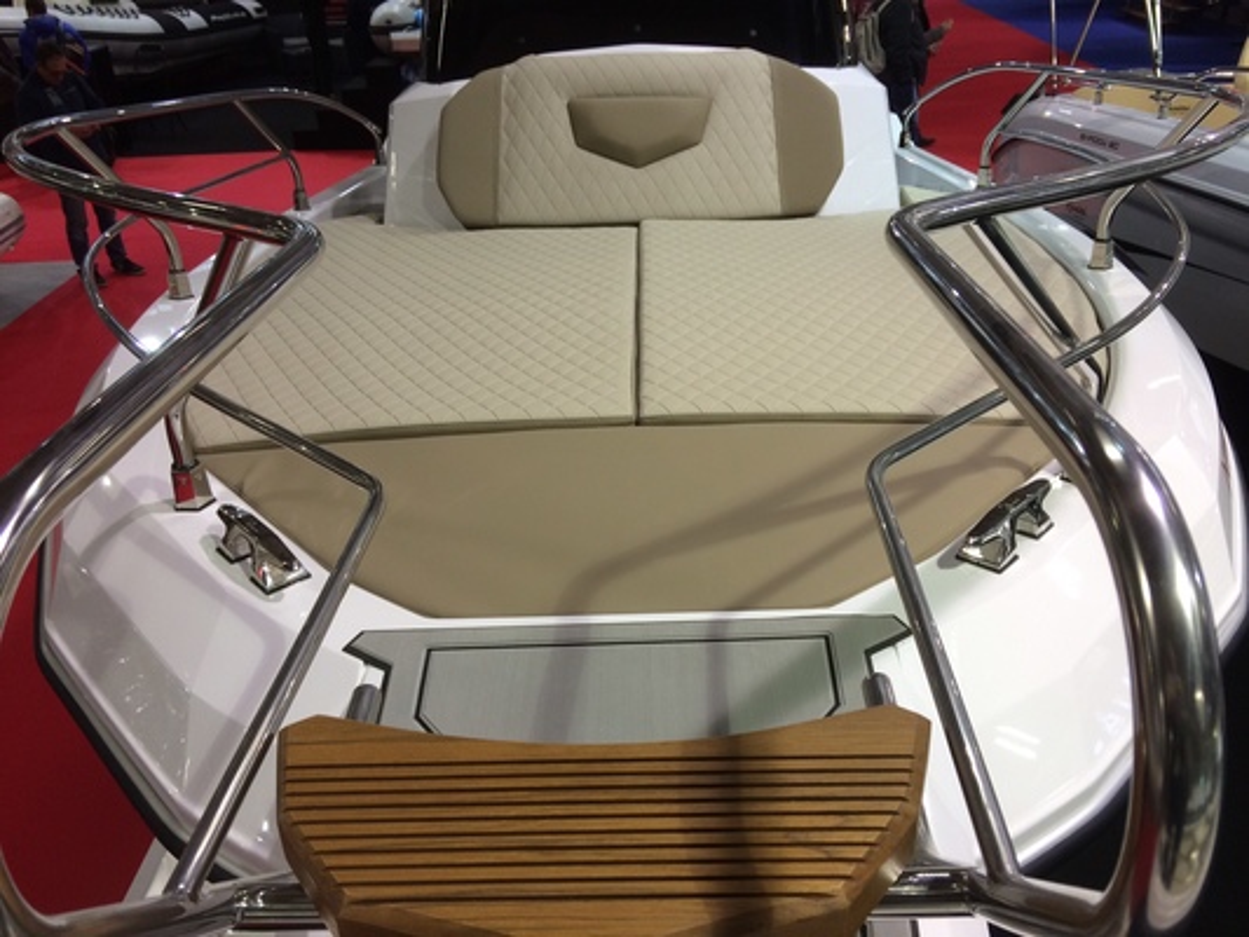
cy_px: 468
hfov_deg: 61.6
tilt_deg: -31.1
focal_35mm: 29
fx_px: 1047
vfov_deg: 48.2
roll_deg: +0.7
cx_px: 624
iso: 64
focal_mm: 4.15
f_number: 2.2
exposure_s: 1/100
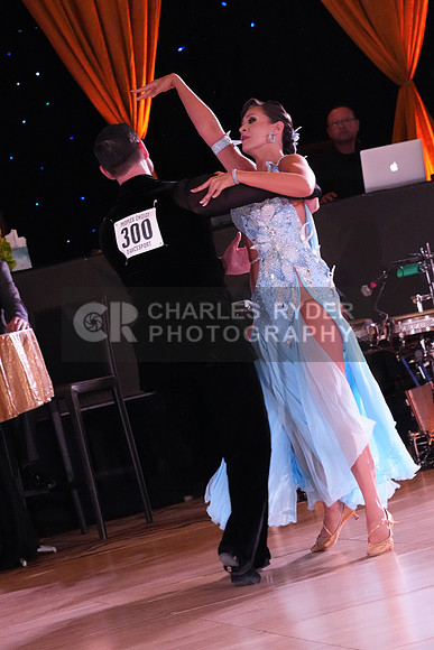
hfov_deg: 9.0
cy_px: 325
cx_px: 217
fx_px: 2765
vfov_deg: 13.4
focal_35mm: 153
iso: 8000
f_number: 6.3
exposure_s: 1/320
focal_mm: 102
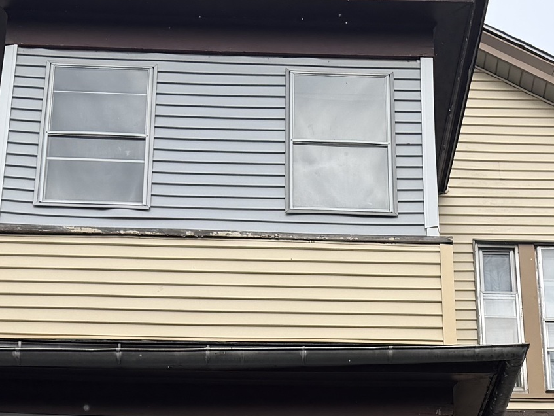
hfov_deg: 22.4
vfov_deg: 15.8
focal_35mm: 87
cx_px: 373
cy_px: 595
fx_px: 1393
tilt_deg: +21.7
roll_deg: +1.7
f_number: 1.78
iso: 80
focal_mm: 6.76
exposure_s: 1/3584
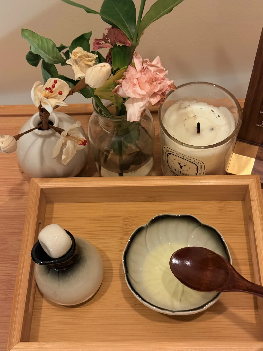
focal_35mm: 48
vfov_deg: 39.7
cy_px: 176
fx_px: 486
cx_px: 132
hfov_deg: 30.3
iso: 250
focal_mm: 6.76
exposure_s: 1/100
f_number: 1.78
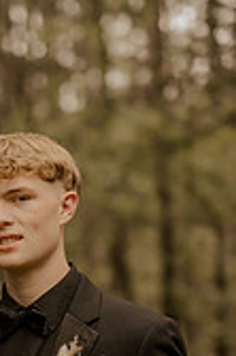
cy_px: 284
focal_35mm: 135
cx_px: 34
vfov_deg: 15.1
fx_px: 1330
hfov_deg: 10.1
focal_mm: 50
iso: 64
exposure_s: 1/250
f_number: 1.8
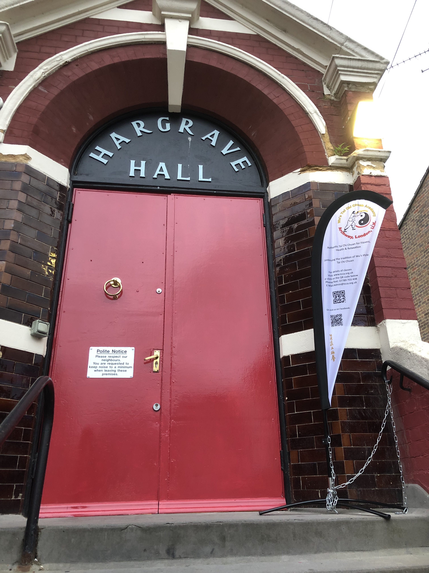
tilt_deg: +24.8
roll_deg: +1.2
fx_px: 463
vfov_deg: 63.4
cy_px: 286
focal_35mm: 28
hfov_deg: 49.7
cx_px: 214
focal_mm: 3.99
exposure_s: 1/15
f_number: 1.8
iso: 50
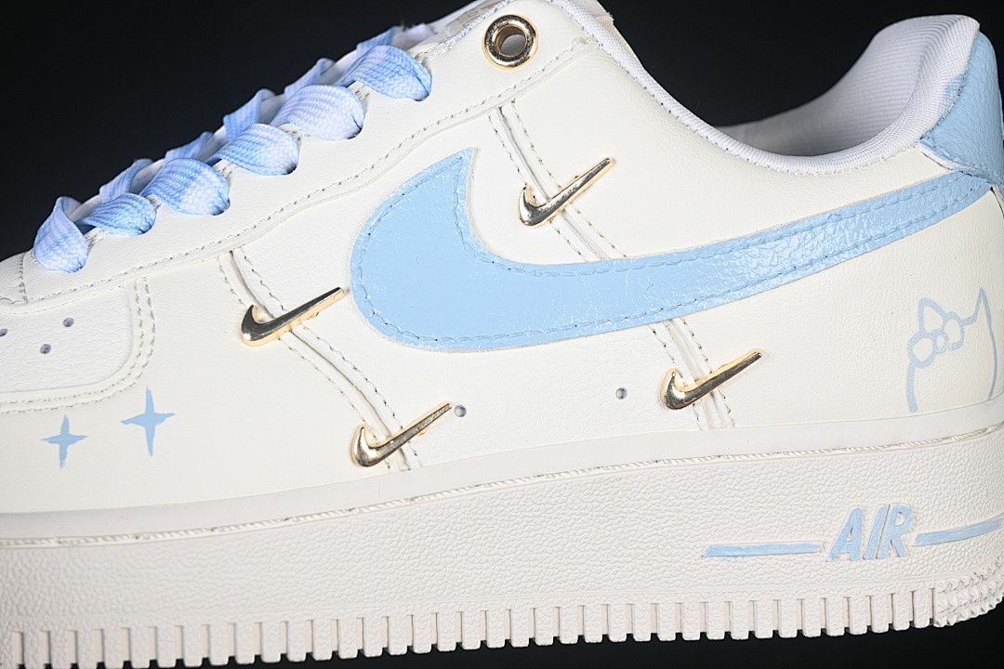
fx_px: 2092
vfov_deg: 18.2
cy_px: 334
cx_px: 502
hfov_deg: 27.0
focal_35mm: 75
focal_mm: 50
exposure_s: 1/80
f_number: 7.1
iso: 160
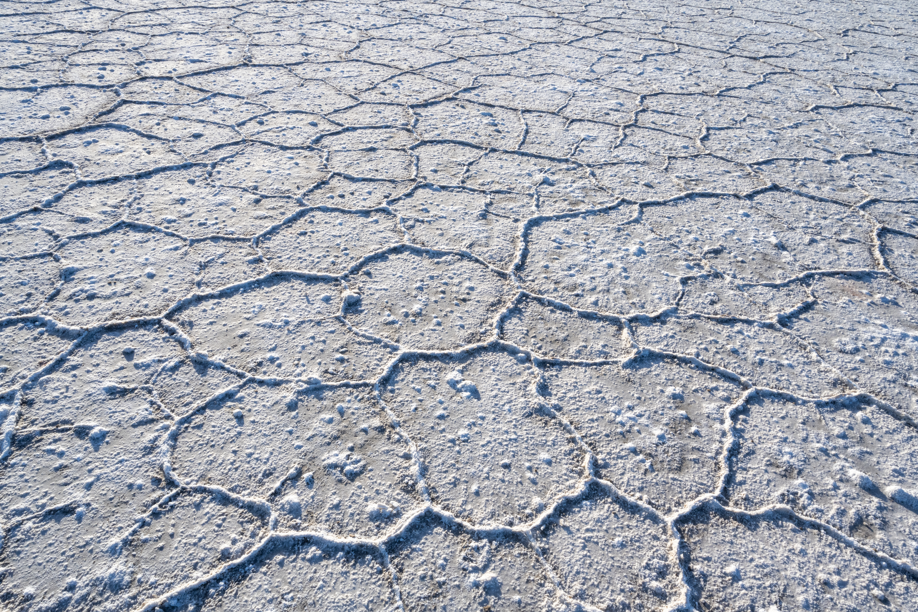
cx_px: 459
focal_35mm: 24
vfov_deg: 53.1
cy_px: 306
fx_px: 612
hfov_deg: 73.7
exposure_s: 1/100
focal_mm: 24
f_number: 22
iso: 400
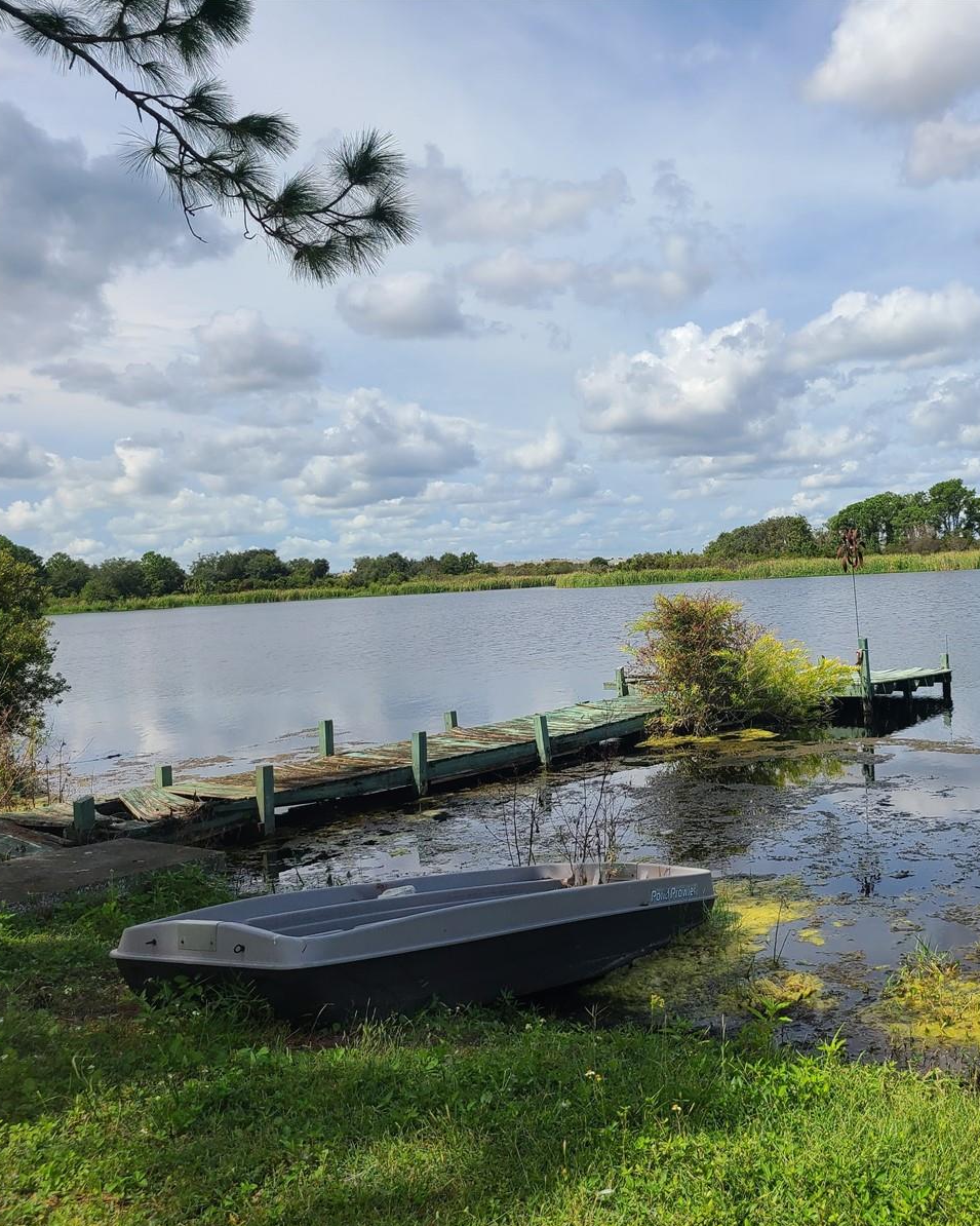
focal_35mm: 34
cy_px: 614
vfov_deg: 52.8
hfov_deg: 42.0
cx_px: 742
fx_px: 1233
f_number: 1.8
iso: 40
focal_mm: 5.4
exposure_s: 1/3017
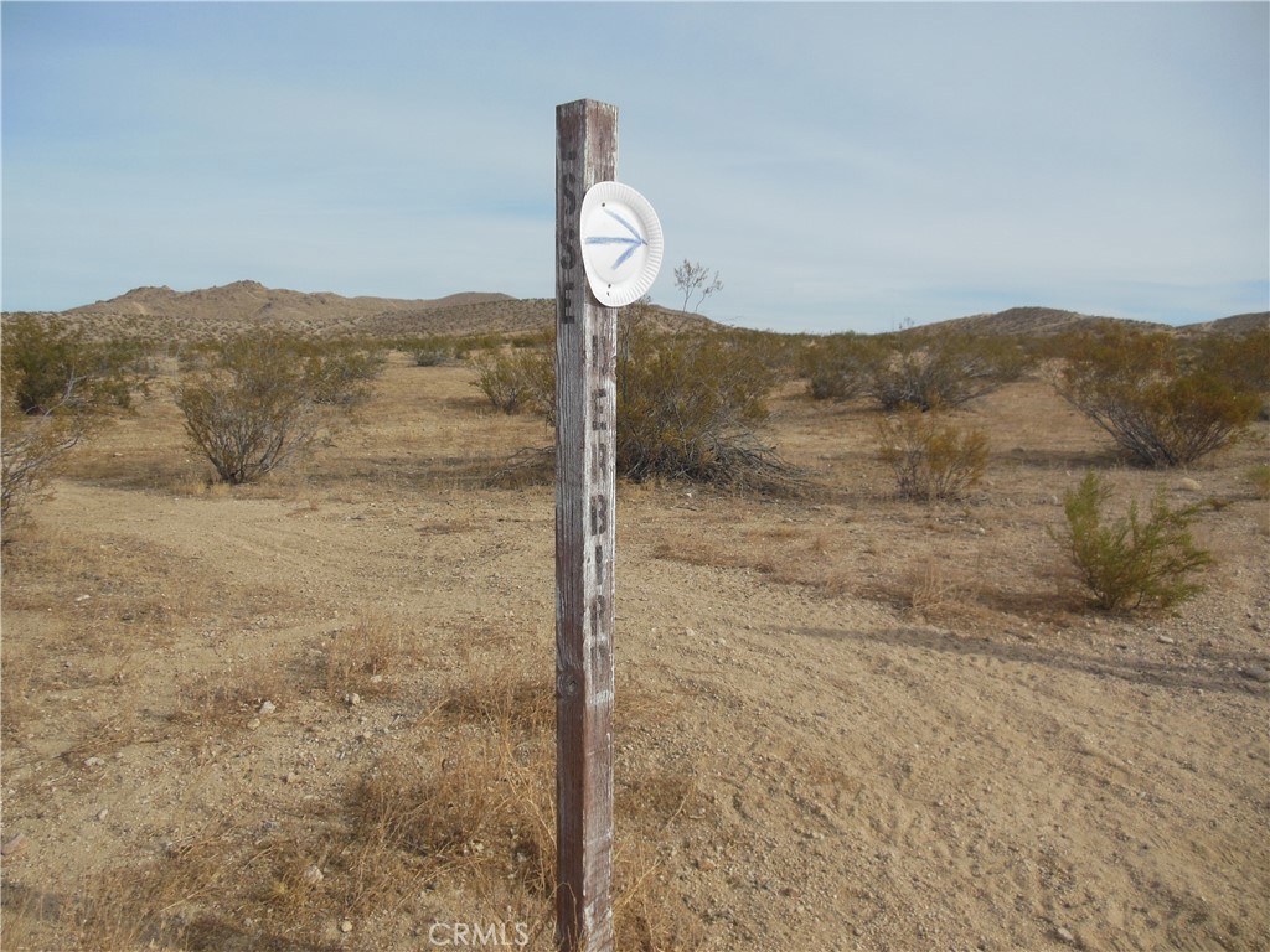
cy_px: 476
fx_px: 917
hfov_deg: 69.4
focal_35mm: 25
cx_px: 635
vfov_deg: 54.9
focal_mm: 4.5
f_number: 6.4
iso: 125
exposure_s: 1/640
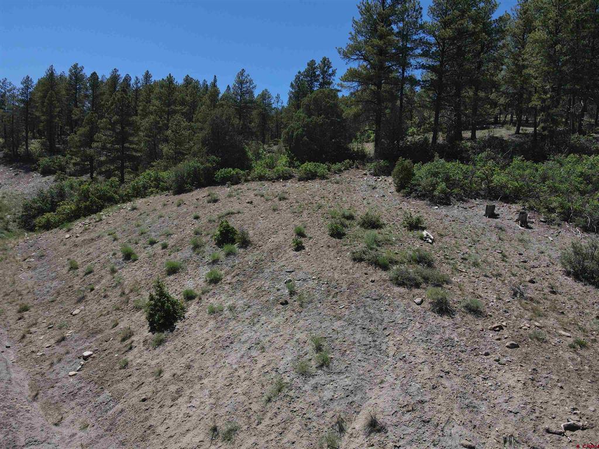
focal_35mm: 24
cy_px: 224
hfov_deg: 71.6
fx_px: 415
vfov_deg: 56.8
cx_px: 300
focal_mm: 4.5
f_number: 2.8
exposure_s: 1/1000
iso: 110
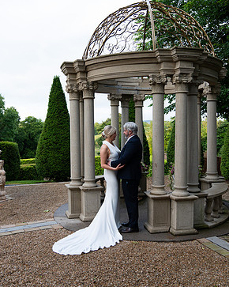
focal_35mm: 36
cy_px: 139
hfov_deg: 41.1
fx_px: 305
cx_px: 115
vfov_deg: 50.3
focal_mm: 24
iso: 250
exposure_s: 1/200
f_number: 2.8
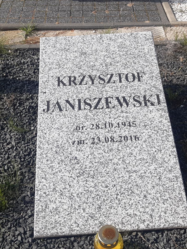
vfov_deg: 42.8
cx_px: 98
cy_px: 102
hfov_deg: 32.9
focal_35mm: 44
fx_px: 317
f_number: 1.7
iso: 40
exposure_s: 1/1996
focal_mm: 3.92
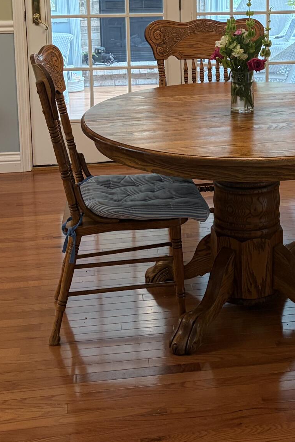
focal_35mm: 71
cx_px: 244
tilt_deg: -11.4
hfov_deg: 19.0
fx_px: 873
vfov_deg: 27.7
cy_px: 72
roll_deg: +0.8
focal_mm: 5.96
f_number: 1.6
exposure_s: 1/60
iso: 160
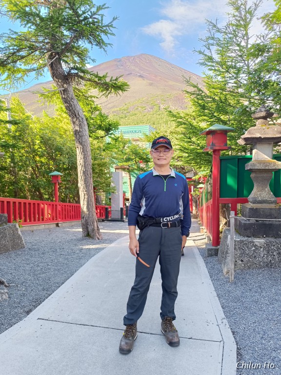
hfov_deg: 56.8
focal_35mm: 24
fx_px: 260
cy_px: 188
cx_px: 140
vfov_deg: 71.6
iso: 224
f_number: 1.65
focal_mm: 6.14
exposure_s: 1/120
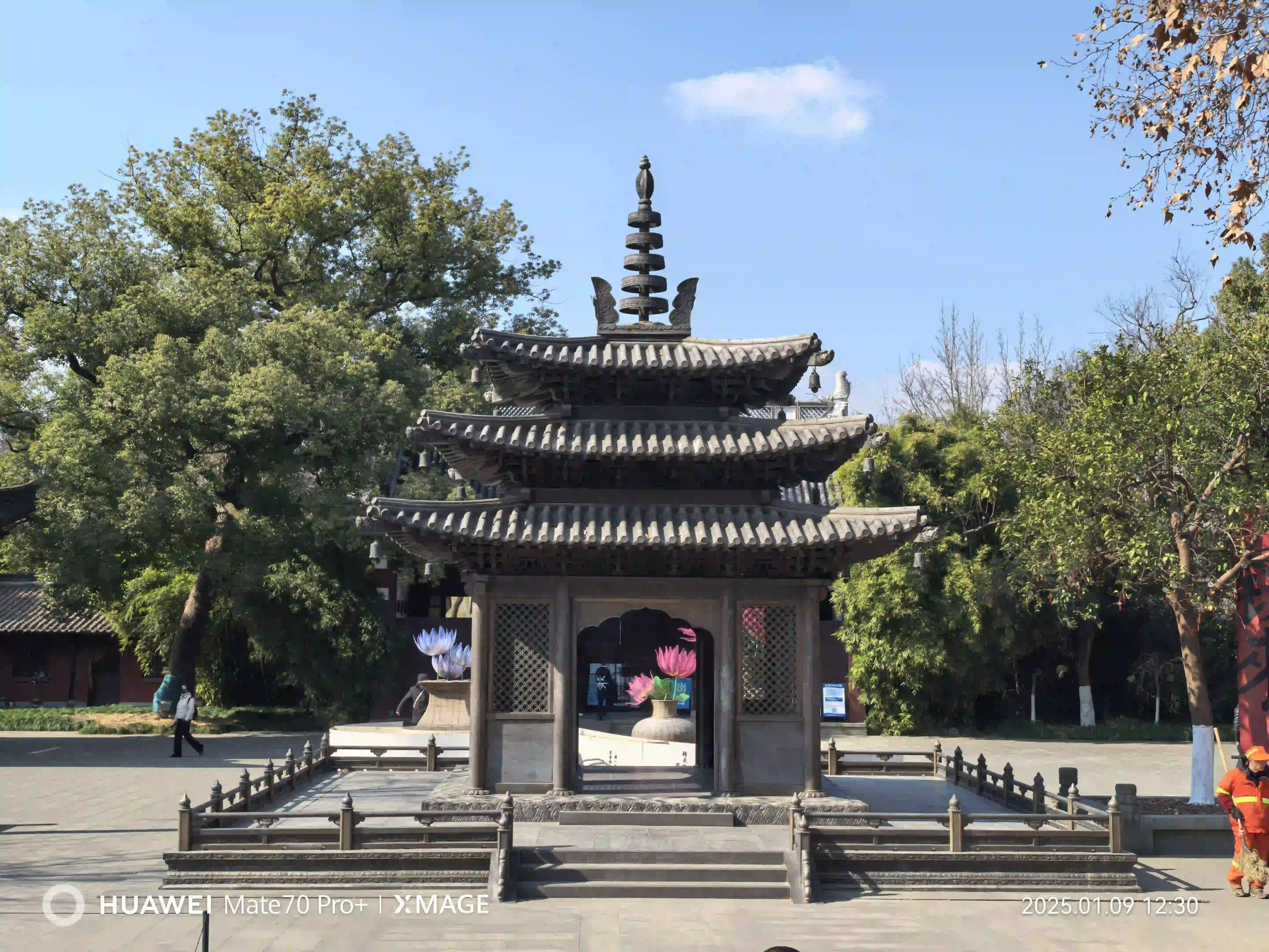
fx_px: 1760
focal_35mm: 48
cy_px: 476
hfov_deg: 39.7
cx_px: 634
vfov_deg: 30.3
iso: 50
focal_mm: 6.98
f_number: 2
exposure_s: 1/3067
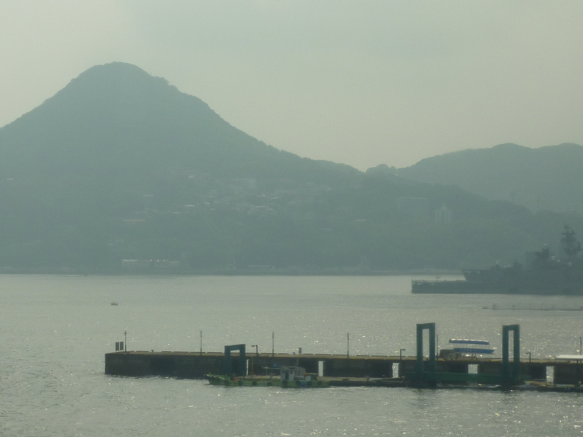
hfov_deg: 15.1
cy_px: 218
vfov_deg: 11.3
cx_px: 292
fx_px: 2206
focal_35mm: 131
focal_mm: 11.9
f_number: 5.6
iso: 80
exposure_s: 1/640
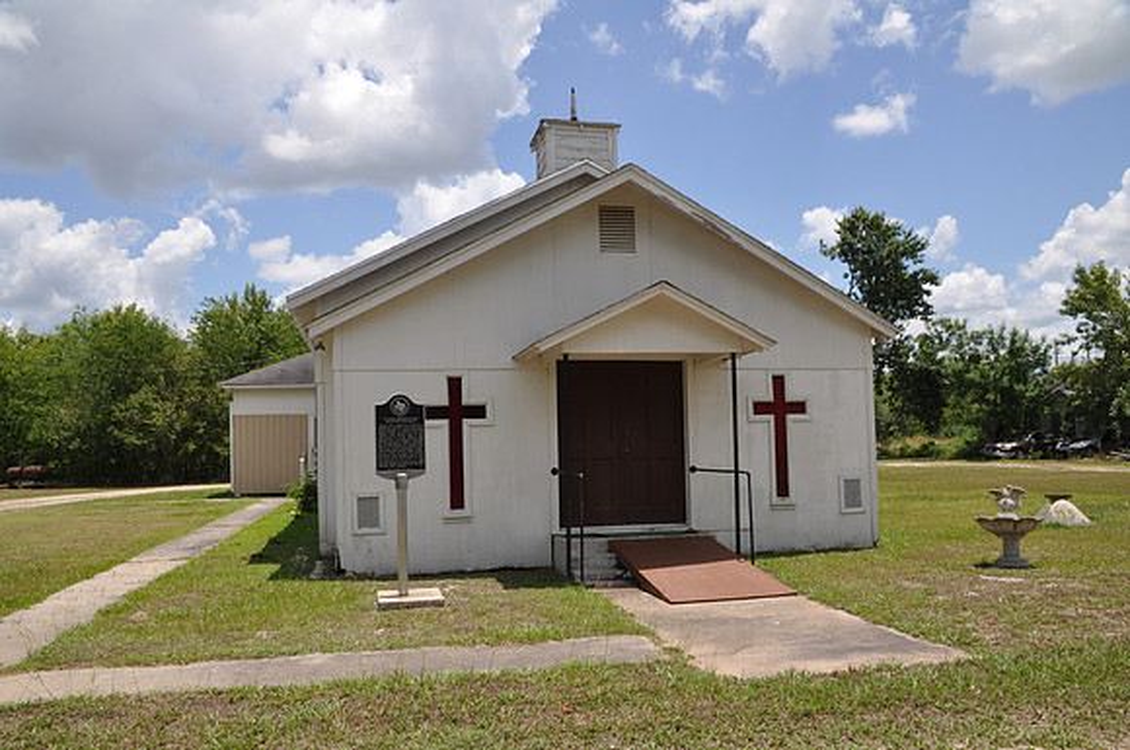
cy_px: 375
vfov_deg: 47.8
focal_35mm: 27
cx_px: 565
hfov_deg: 67.5
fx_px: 846
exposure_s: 1/160
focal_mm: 18
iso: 200
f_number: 13
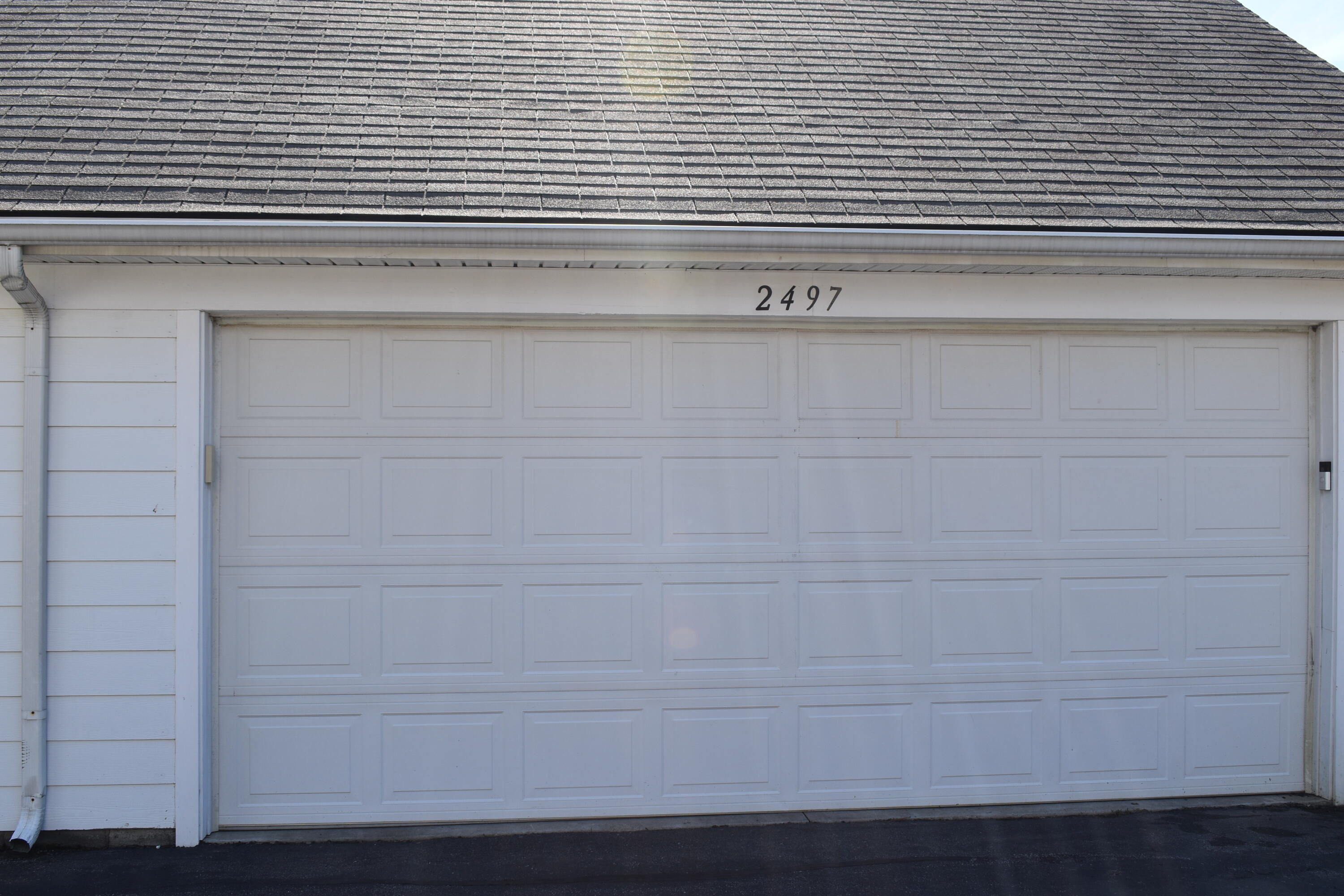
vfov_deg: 35.5
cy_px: 448
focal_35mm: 38
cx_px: 672
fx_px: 1400
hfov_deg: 51.3
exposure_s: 1/250
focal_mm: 25
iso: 200
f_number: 8
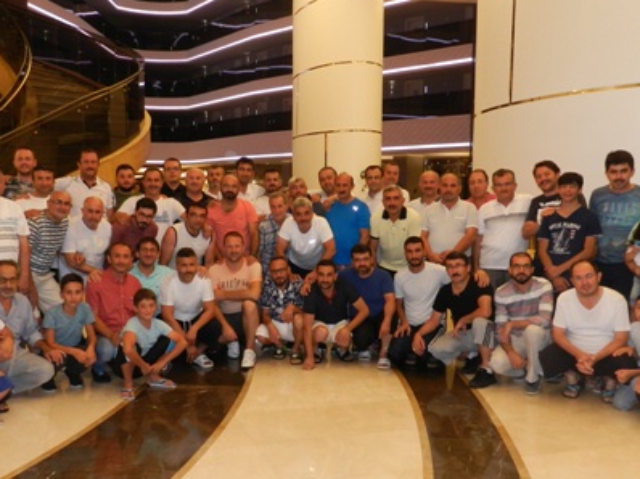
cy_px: 260
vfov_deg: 38.6
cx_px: 280
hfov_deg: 50.0
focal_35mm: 37
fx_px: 684
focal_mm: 4
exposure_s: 1/30
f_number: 3.4
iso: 200
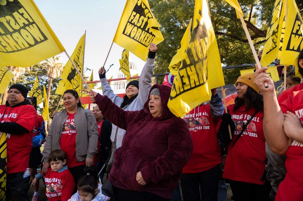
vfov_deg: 53.1
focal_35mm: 24
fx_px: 202
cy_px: 100
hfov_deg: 73.8
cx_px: 152
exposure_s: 1/400
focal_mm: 24
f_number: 4.5
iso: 500
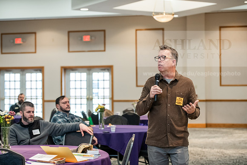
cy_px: 82
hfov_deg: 24.8
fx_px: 563
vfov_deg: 16.7
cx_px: 124
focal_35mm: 82
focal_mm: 82
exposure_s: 1/200
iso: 2000
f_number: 3.2
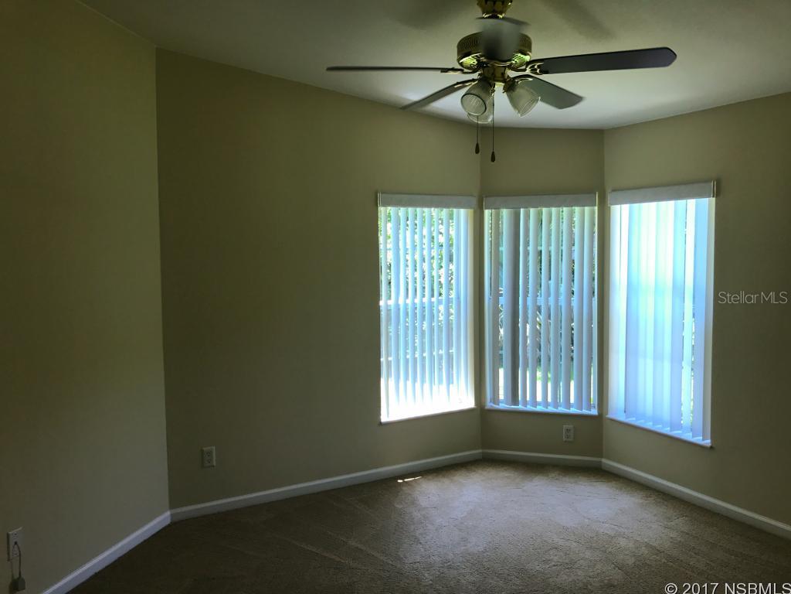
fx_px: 640
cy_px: 297
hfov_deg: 63.4
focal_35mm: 28
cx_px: 396
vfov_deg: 49.7
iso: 25
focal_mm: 3.99
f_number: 1.8
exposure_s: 1/60
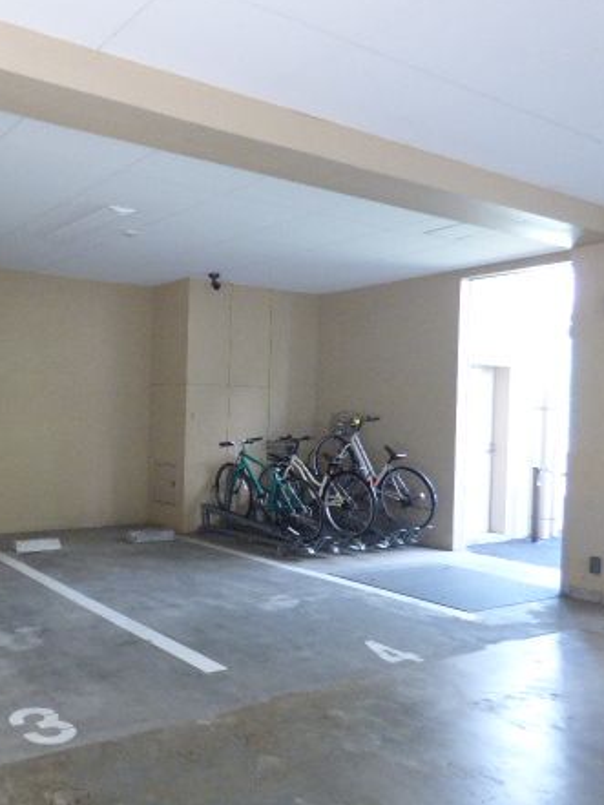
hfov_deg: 44.8
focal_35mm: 29
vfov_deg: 61.6
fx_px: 674
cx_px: 88
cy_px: 427
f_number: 2.8
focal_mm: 3.58
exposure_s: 1/40
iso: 400
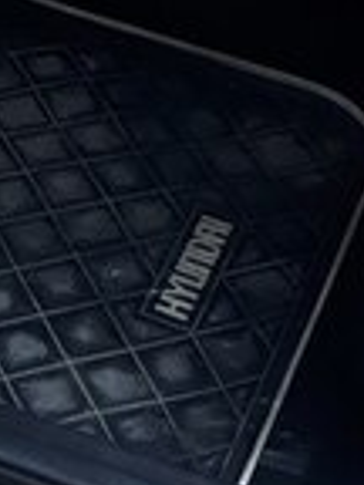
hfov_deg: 14.4
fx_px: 1304
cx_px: -249
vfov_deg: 19.6
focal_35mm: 93
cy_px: 613
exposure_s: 1/50
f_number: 1.9
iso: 64
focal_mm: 3.6
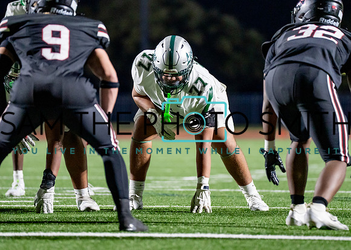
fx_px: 2835
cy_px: 101
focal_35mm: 284
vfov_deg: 5.1
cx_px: 165
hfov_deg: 7.1
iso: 4000
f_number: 2.8
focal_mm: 200
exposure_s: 1/1000
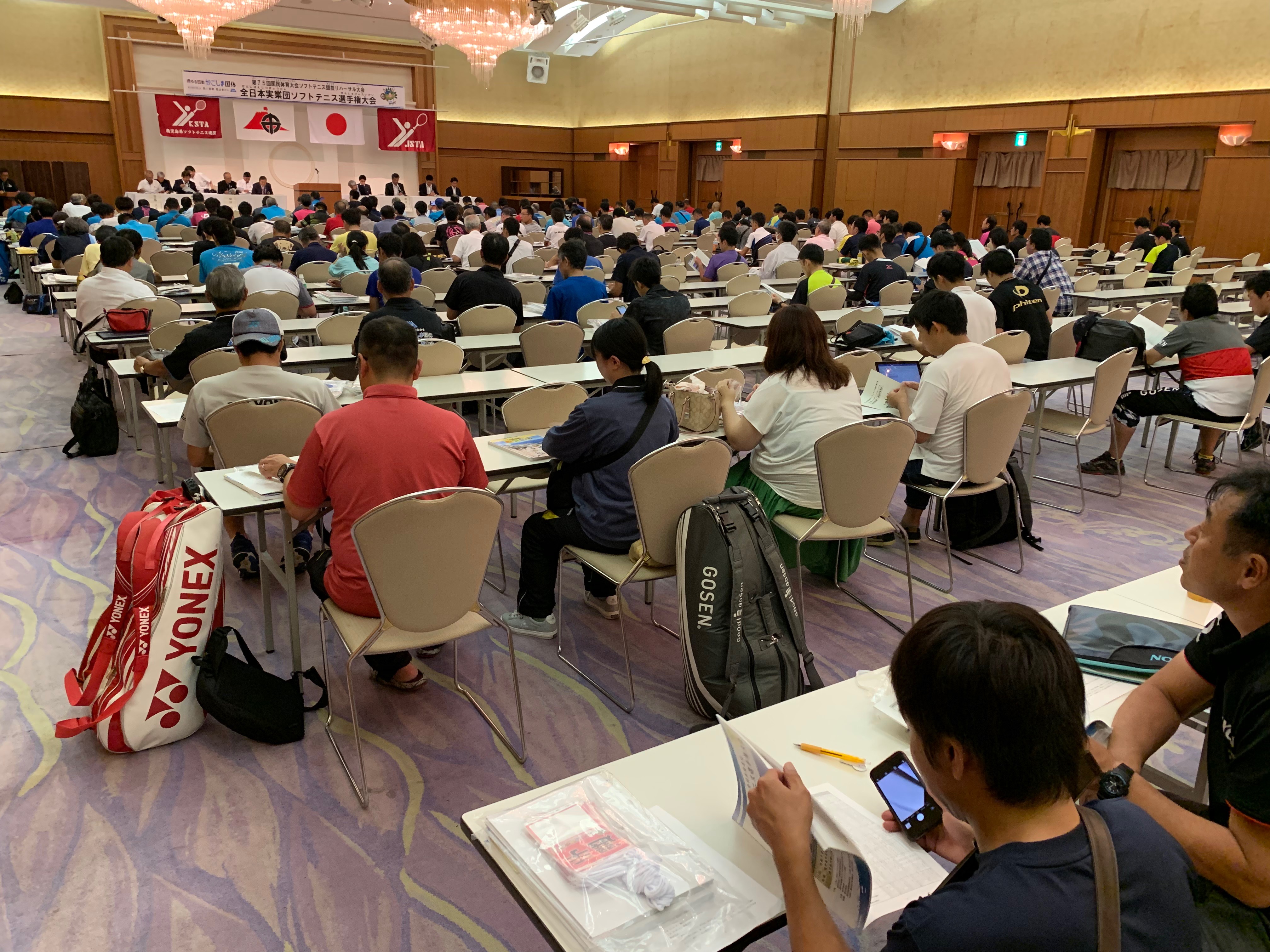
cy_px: 476
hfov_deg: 67.3
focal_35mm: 26
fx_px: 954
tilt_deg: -13.7
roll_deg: -1.5
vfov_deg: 53.1
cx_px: 635
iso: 250
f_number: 1.8
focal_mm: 4.25
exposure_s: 1/60
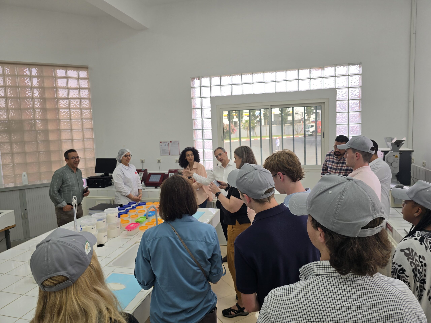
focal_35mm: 23
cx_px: 216
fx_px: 286
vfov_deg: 58.9
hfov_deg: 73.9
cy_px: 162
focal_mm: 6.3
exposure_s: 1/100
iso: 16
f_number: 1.7
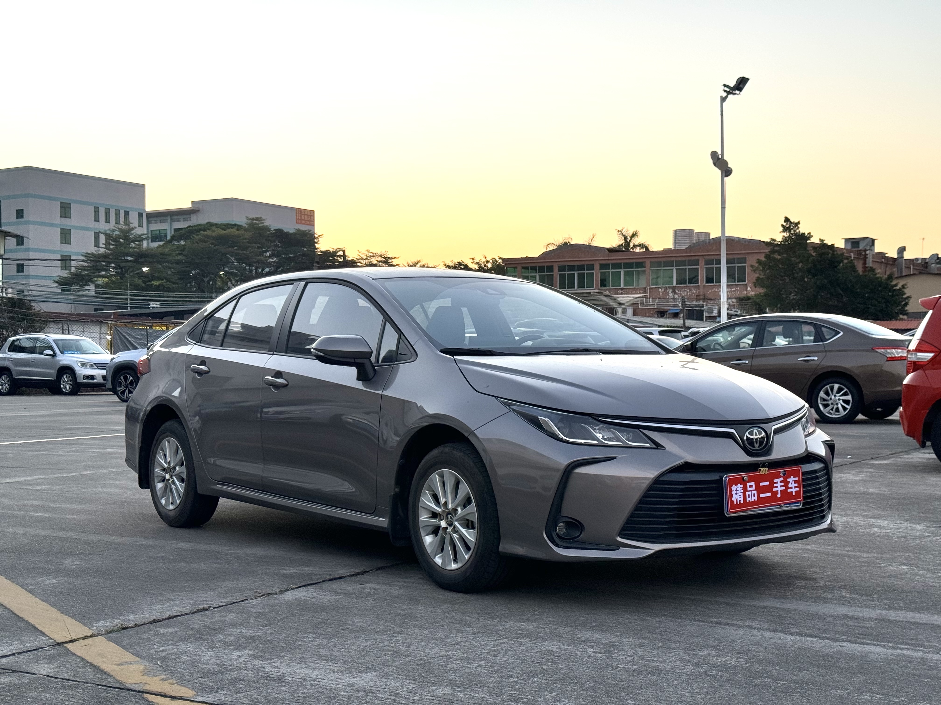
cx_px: 470
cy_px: 352
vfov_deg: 30.3
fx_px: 1305
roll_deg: -0.2
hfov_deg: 39.7
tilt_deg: +0.3
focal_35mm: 48
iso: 50
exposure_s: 1/150
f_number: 1.78
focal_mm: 6.86
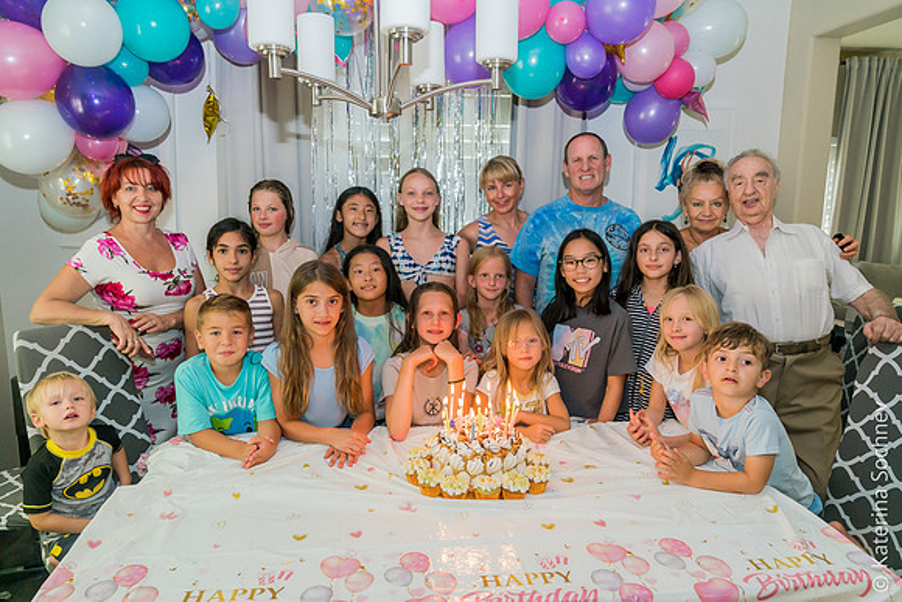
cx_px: 451
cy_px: 301
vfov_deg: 53.2
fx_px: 601
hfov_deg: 73.7
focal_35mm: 24
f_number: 4.5
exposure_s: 1/250
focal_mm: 24
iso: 4000
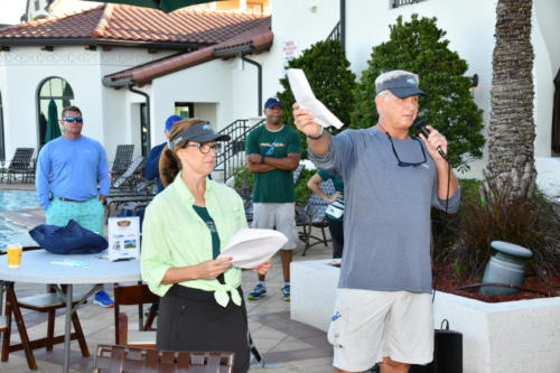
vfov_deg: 22.6
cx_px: 280
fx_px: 933
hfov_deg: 33.4
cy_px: 186
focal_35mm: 60
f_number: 8
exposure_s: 1/160
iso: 400
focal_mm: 40
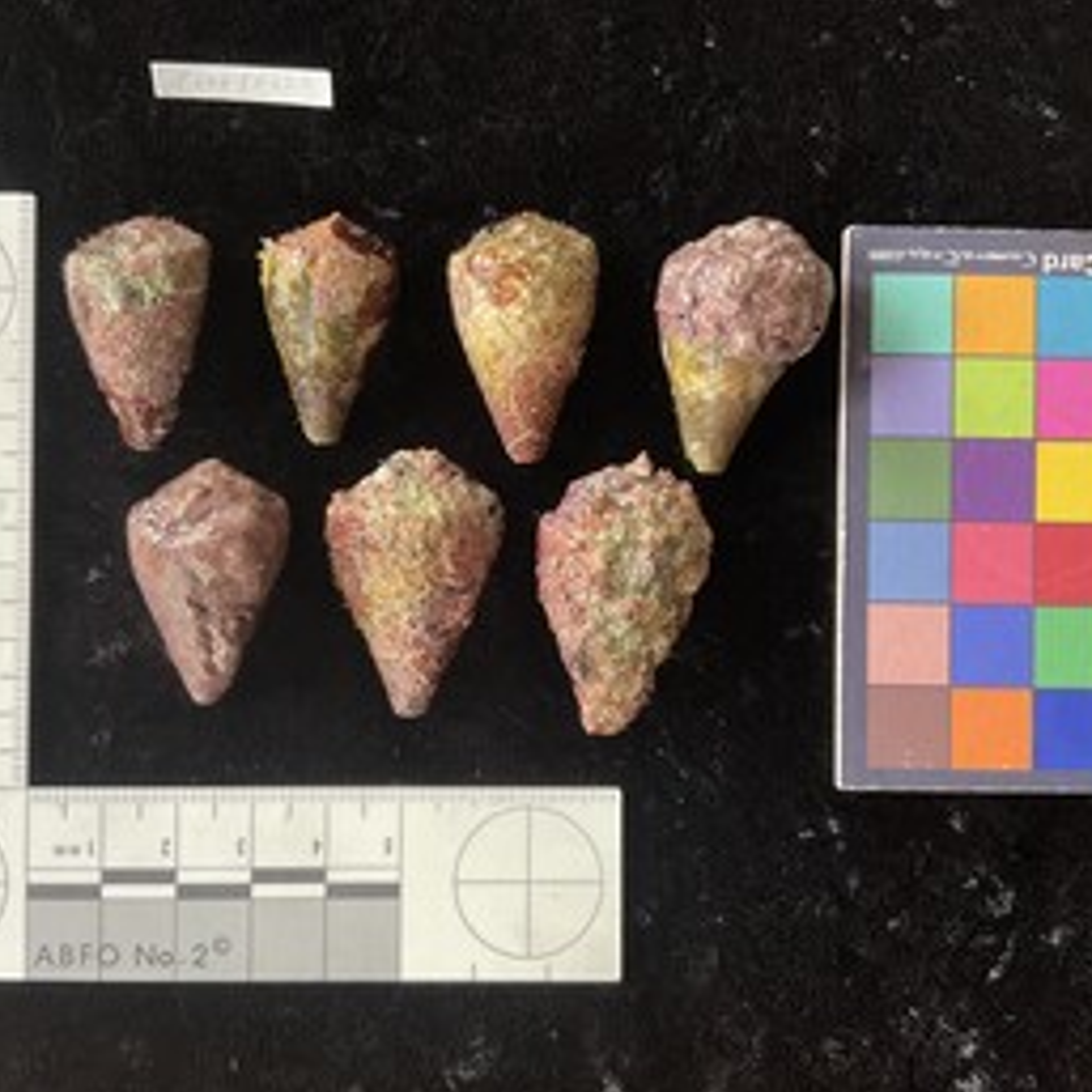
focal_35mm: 35
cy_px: 546
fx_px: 1249
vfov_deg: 47.2
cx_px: 523
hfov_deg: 47.2
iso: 125
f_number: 1.8
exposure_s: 1/60
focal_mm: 3
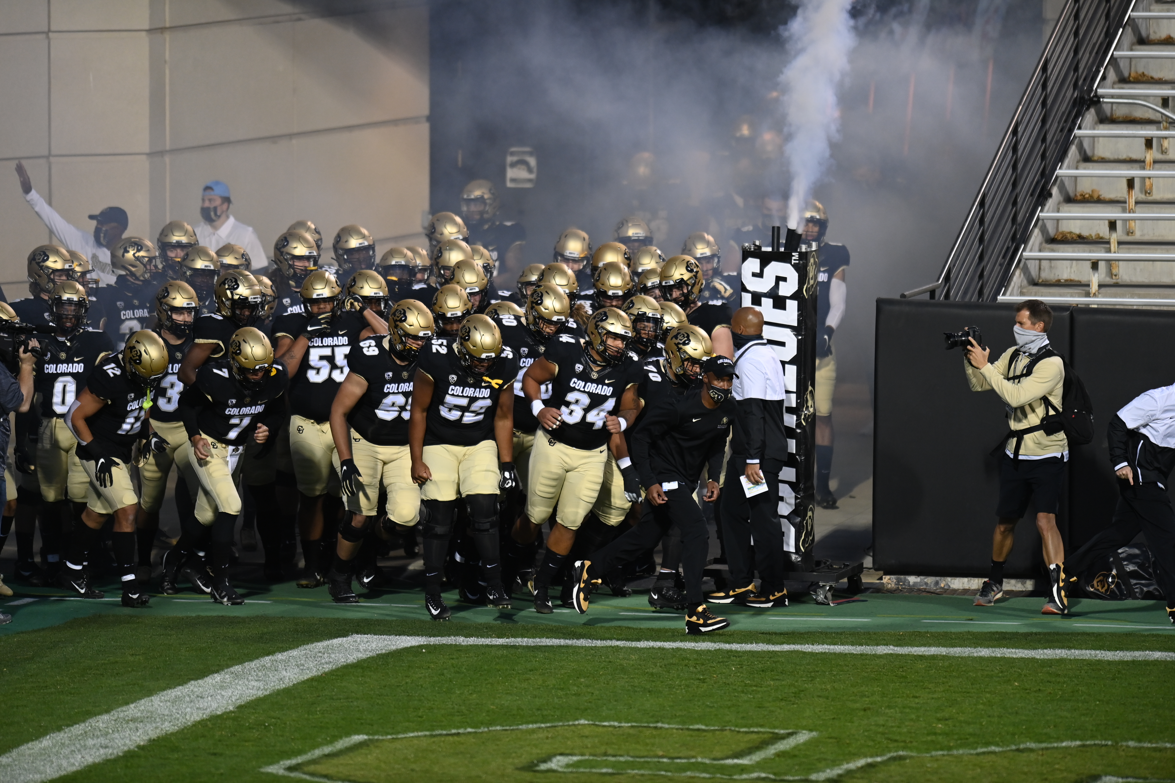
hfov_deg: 5.2
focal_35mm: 400
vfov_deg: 3.4
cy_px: 392
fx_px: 13055
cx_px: 588
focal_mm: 400
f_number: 2.8
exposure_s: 1/800
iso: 1600
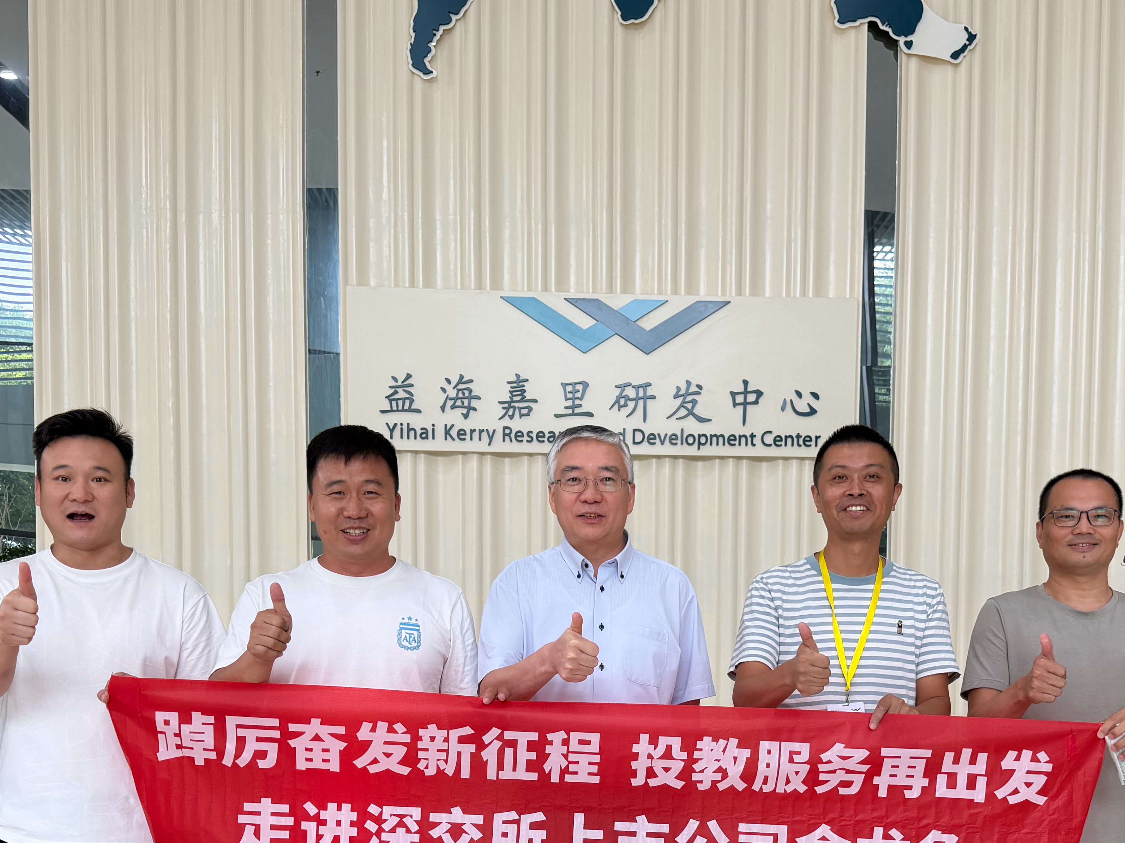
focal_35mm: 43
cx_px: 639
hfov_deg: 43.7
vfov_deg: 32.5
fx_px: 1397
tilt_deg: -3.0
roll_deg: -0.1
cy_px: 691
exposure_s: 1/100
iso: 64
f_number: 1.78
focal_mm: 6.76
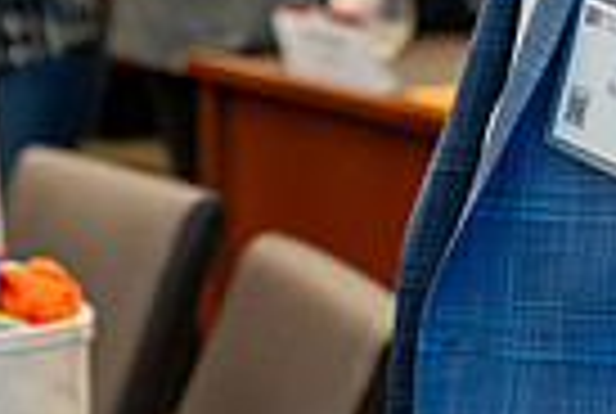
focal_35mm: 233
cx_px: 198
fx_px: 3996
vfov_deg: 5.9
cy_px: -205
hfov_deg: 8.8
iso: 1250
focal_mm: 55
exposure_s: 1/80
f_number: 4
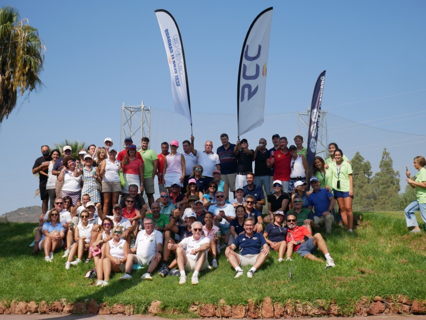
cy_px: 160
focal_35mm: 50
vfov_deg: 29.1
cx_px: 213
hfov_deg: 38.2
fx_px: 616
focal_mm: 25
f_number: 9
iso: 200
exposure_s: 1/400
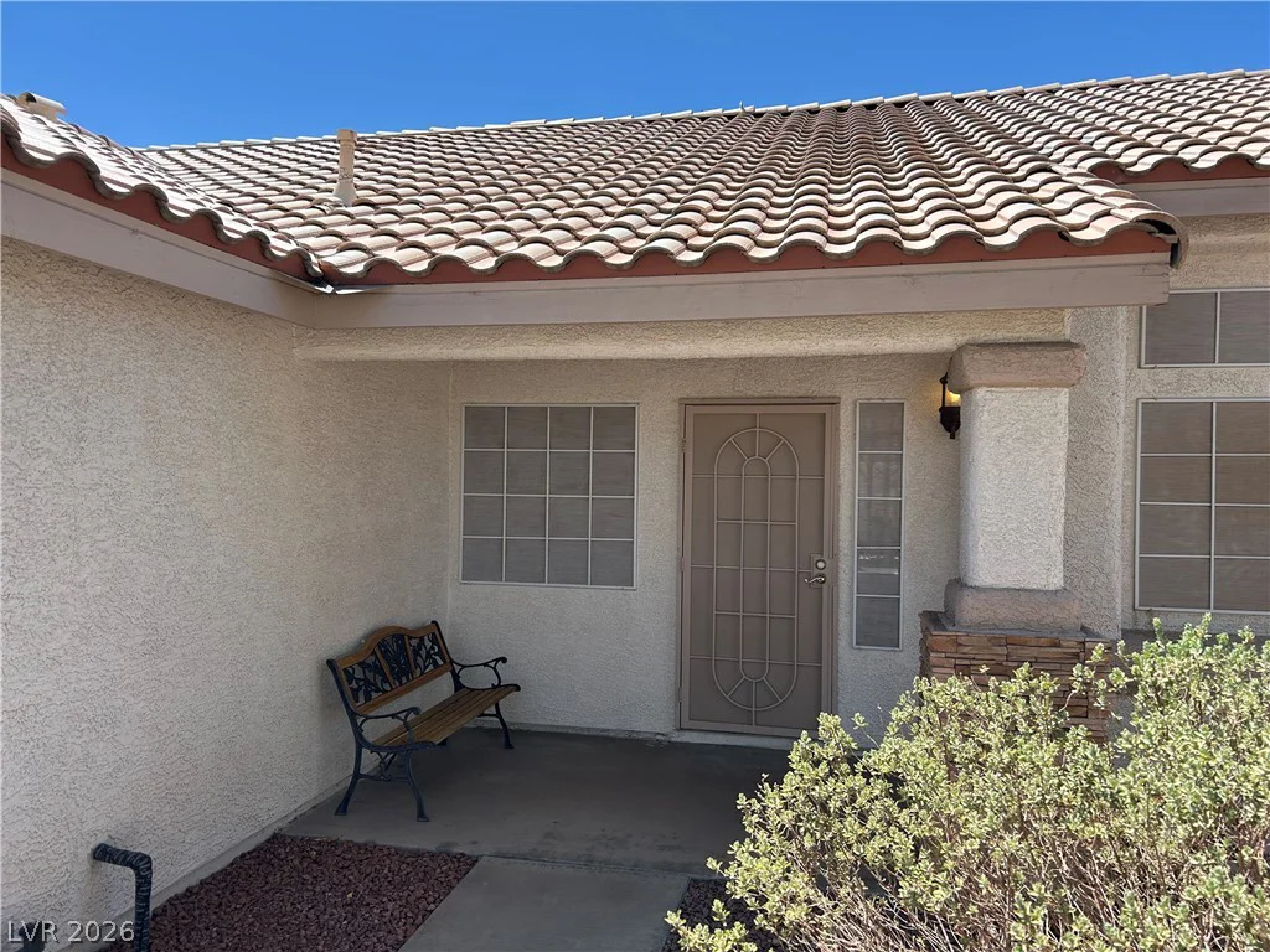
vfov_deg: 53.1
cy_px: 476
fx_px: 954
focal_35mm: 26
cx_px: 635
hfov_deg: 67.3
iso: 50
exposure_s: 1/1972
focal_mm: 5.7
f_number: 1.5
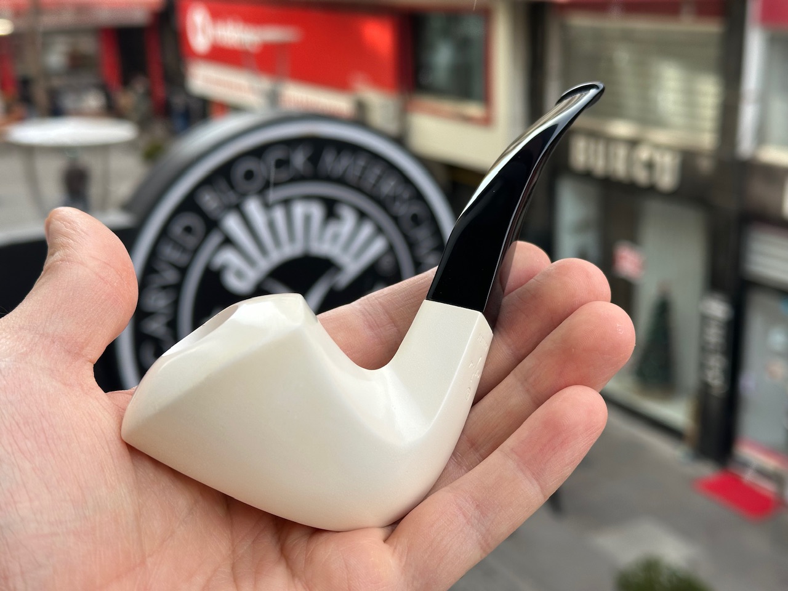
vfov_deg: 30.3
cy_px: 296
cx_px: 394
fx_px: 1093
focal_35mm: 48
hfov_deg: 39.7
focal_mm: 6.86
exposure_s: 1/558
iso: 64
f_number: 1.78
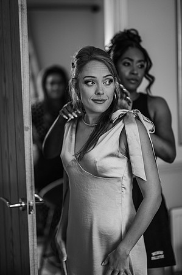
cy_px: 138
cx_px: 91
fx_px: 646
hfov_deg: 16.0
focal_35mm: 85
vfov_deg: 23.9
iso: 450
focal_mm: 85
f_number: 1.8
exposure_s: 1/200
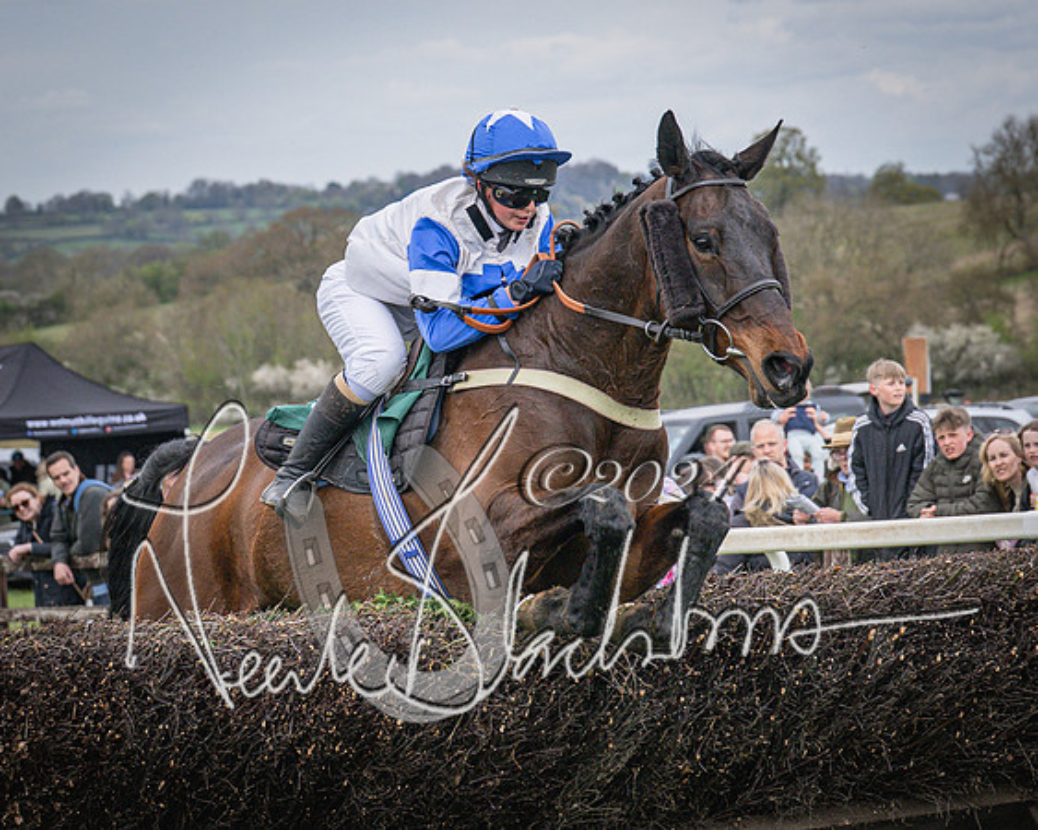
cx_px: 474
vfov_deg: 9.1
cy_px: 271
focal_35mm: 169
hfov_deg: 11.4
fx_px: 5187
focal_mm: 70
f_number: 4
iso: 400
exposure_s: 1/1600
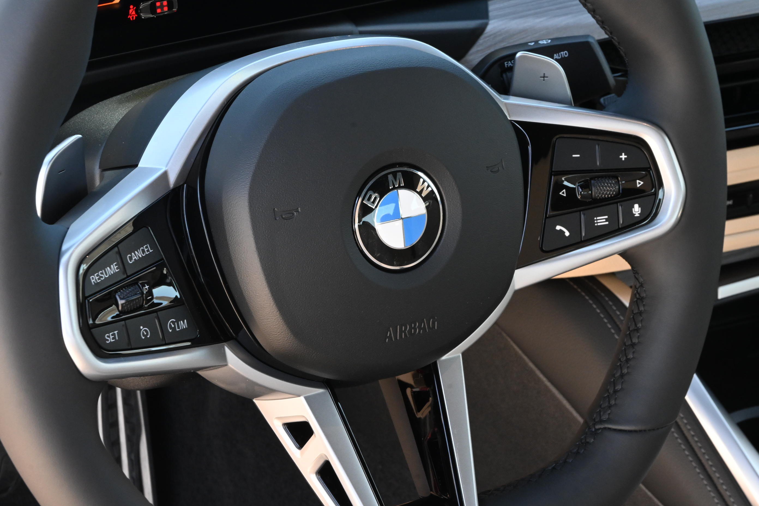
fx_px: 1897
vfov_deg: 15.2
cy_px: 253
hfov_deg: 22.6
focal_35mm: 90
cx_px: 380
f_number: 16
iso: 1600
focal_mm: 60
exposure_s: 1/60
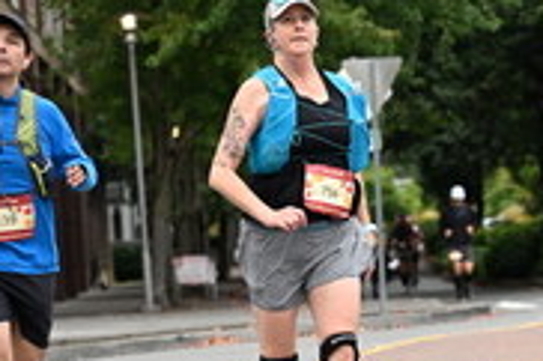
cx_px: 470
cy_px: 152
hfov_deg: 10.4
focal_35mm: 197
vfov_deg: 7.0
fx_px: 2969
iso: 1600
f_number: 4
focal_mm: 65
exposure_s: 1/800
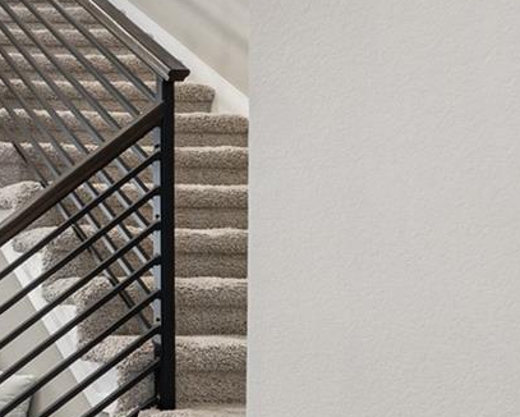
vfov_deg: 25.7
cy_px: 278
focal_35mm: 59
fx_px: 908
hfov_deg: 22.2
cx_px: -373
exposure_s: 1/1.25
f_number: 8
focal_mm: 16
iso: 200
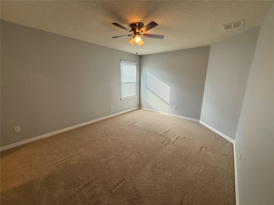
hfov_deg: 102.1
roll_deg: -1.0
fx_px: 111
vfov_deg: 85.7
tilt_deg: -12.1
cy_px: 102
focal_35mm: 14
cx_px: 137
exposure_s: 1/120
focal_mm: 2.22
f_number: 2.2
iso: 100
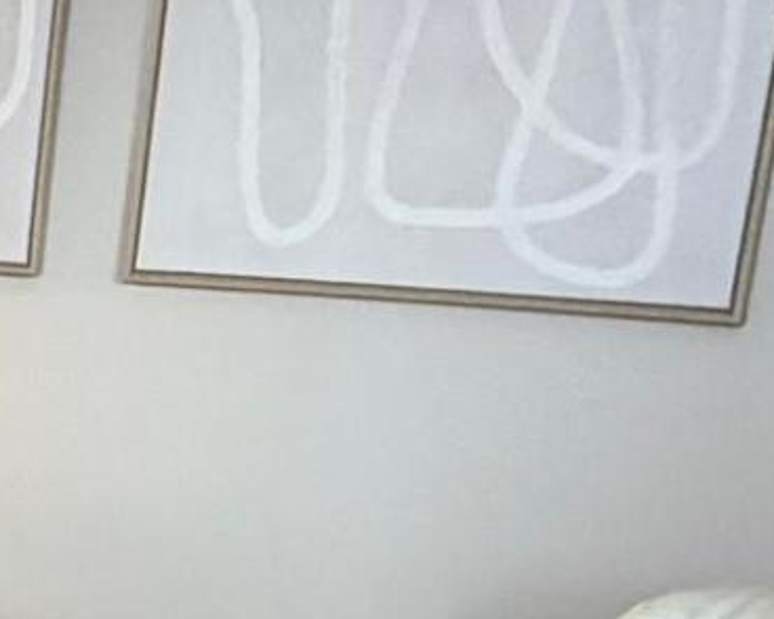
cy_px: 638
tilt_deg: -12.3
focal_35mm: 107
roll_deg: -0.9
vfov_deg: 14.1
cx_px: -932
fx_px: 2450
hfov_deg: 14.0
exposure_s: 1/60
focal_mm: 2.22
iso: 320
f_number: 2.2
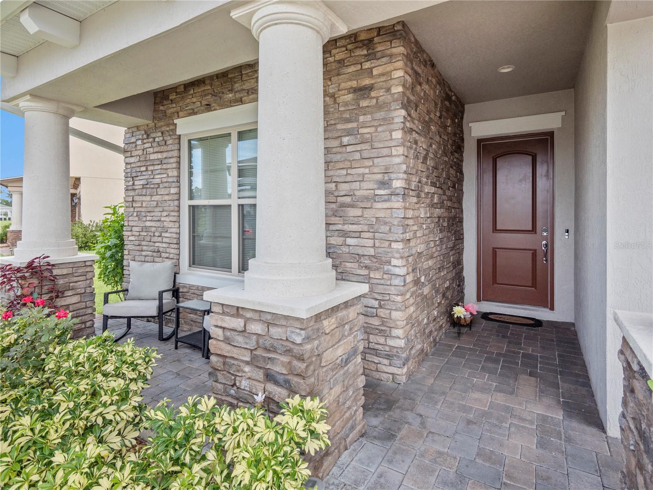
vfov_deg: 71.6
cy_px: 245
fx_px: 340
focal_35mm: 18
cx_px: 326
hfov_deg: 87.8
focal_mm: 9
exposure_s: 1/400
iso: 200
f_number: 7.1
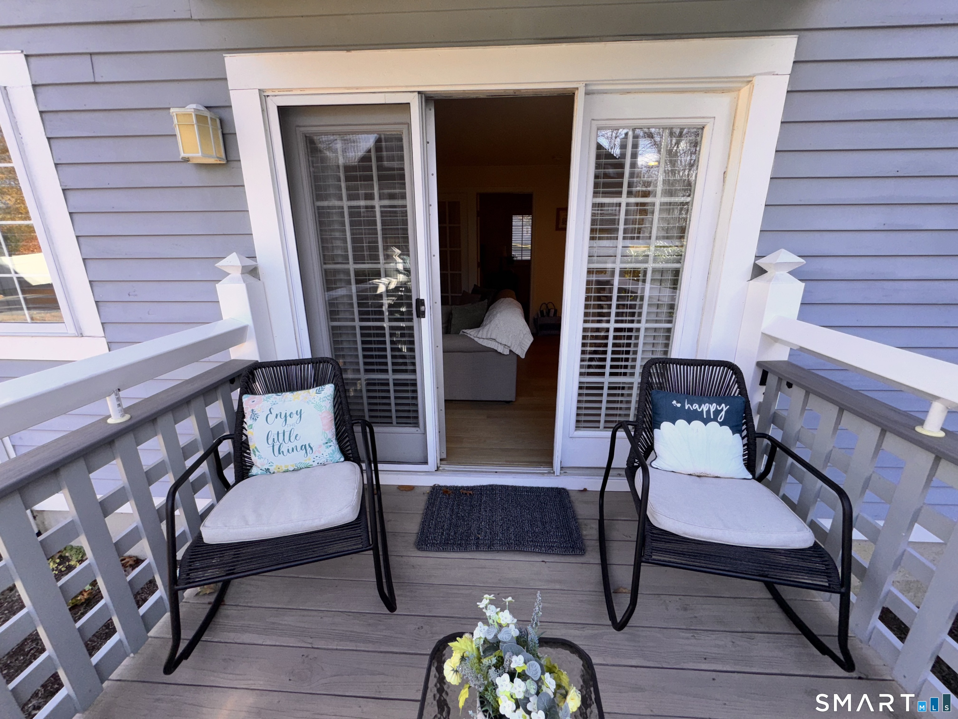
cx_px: 479
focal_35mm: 14
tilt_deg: -17.3
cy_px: 360
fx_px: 387
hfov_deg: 102.1
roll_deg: +0.3
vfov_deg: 85.7
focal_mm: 2.22
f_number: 2.2
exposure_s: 1/244
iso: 32
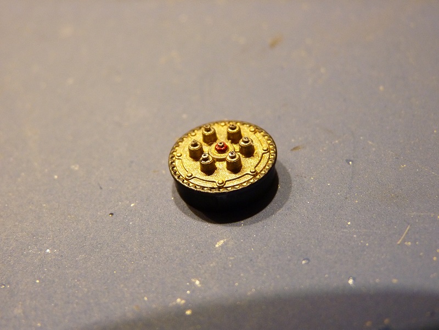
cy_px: 165
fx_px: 659
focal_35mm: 52
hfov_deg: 36.8
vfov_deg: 28.0
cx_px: 220
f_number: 3.2
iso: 400
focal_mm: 9.2
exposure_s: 1/5
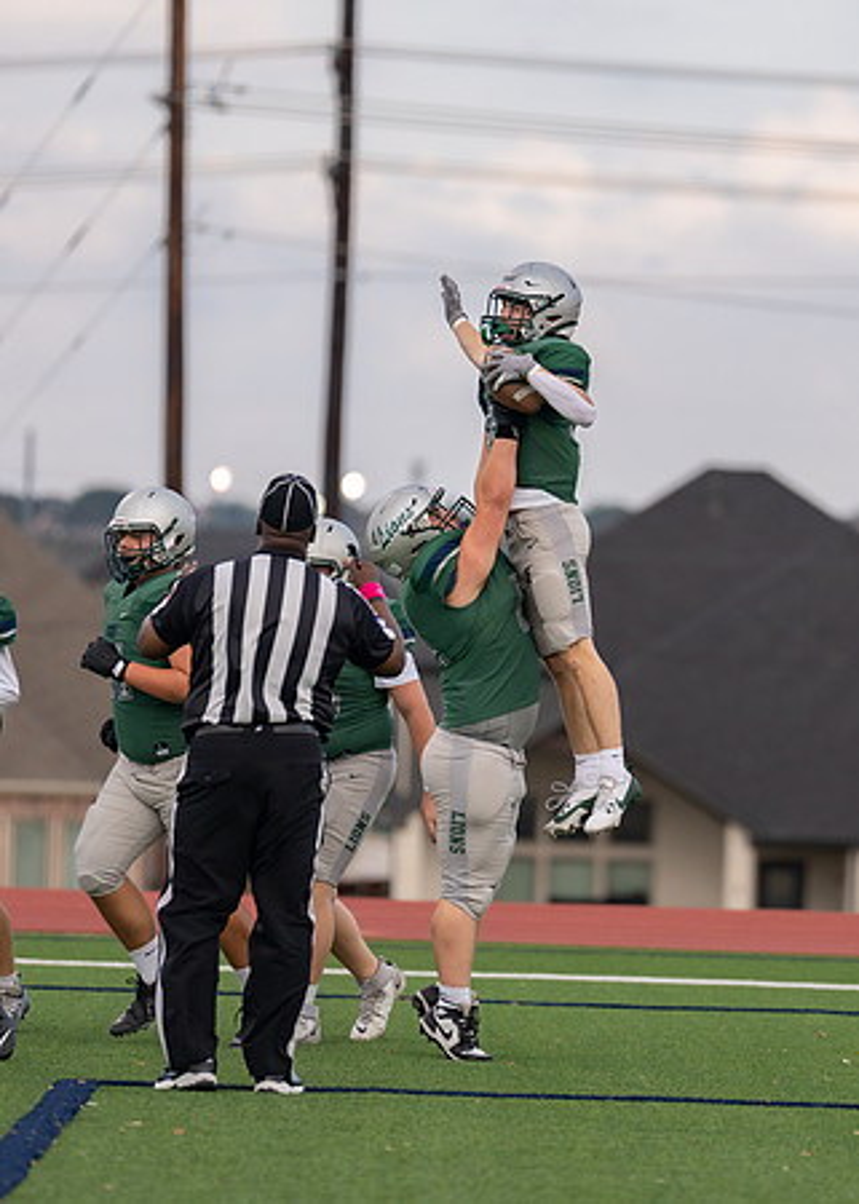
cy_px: 558
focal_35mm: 340
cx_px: 606
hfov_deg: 4.2
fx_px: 11613
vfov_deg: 5.9
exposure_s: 1/1250
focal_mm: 200
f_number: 2.8
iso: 250
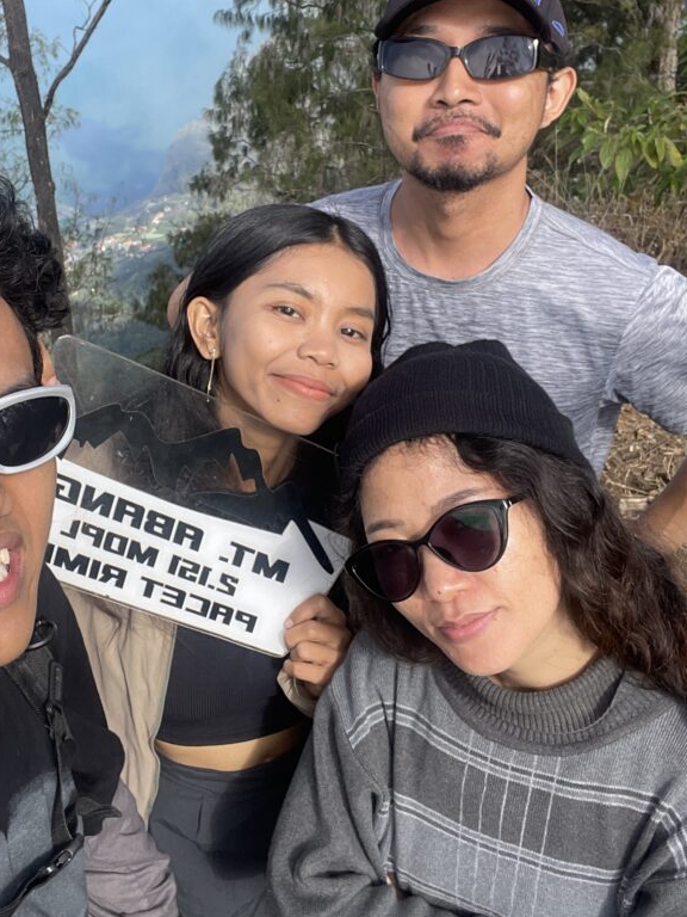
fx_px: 1058
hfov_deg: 35.6
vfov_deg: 46.1
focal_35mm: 40
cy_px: 314
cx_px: 235
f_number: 2.2
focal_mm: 2.71
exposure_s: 1/600
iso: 25
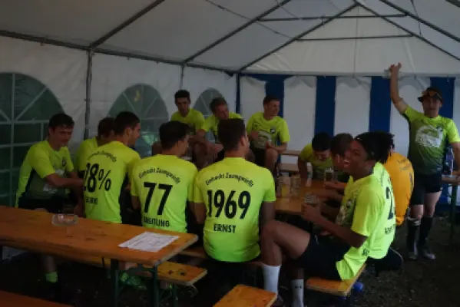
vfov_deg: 35.1
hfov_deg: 50.7
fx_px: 486
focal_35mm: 38
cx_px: 230
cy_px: 154
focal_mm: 38
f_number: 4
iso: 5000
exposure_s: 1/160
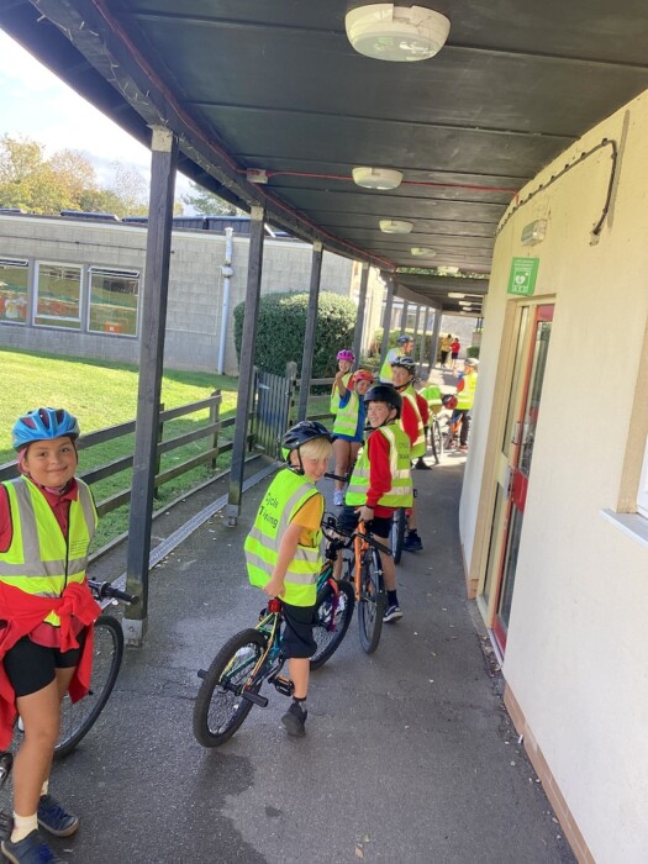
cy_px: 432
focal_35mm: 31
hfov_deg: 45.4
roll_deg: -5.0
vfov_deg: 58.4
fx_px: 774
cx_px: 324
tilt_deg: -10.2
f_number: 2.4
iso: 32
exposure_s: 1/120
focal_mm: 3.3
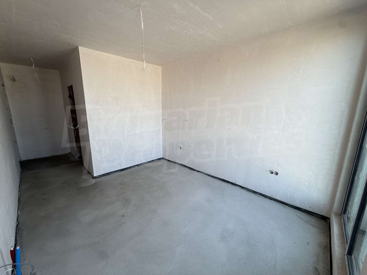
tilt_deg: -11.2
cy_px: 138
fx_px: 148
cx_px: 184
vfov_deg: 85.7
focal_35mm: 14
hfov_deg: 102.1
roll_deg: -0.6
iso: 64
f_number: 2.2
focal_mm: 2.22
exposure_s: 1/121
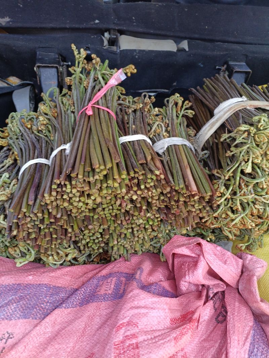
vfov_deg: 67.3
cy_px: 179
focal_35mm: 26
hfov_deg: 53.1
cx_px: 134
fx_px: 269
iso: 479
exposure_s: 1/100
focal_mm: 4.65
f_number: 1.8
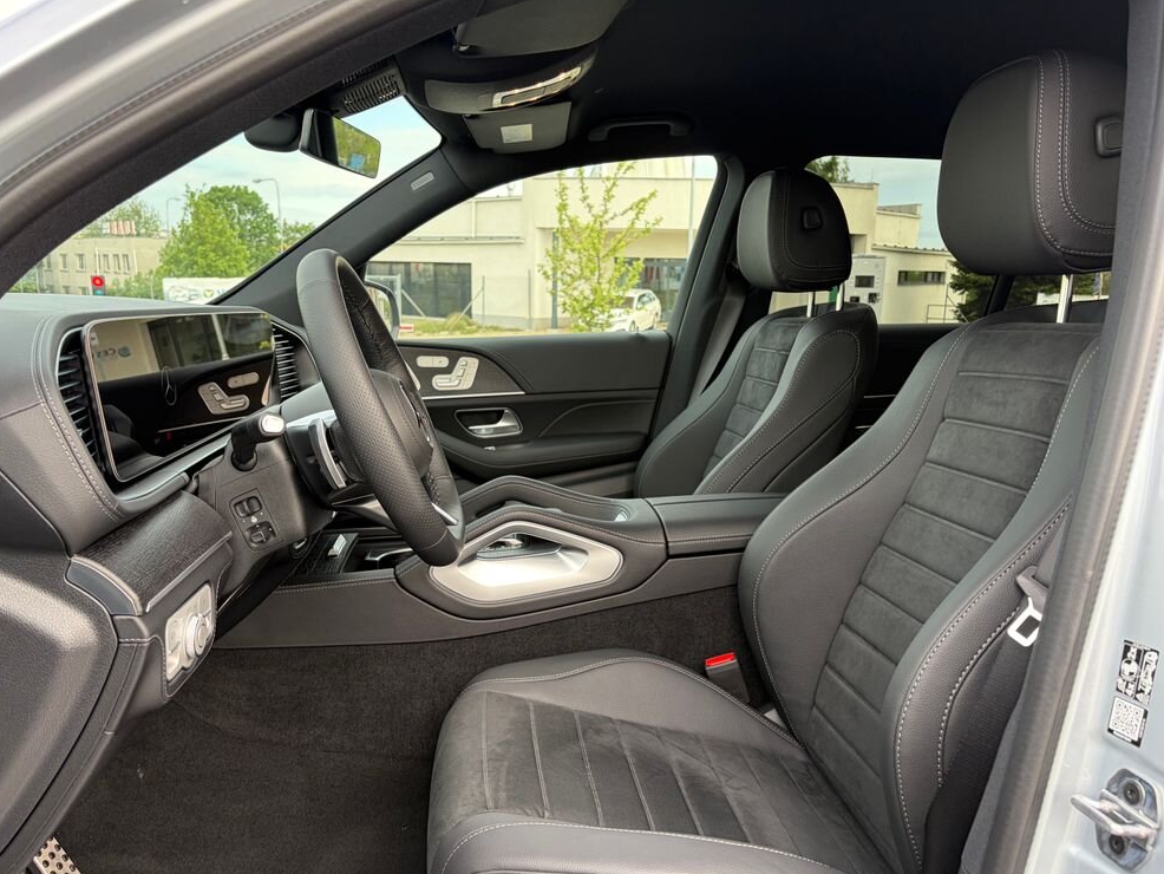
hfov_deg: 65.3
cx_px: 571
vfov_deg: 51.4
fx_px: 908
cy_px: 446
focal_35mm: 27
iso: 50
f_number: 1.6
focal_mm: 5.96
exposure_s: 1/188
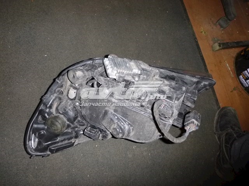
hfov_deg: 69.4
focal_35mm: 25
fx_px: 180
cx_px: 124
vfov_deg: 54.9
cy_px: 93
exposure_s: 1/60
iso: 160
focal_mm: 4.5
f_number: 3.9
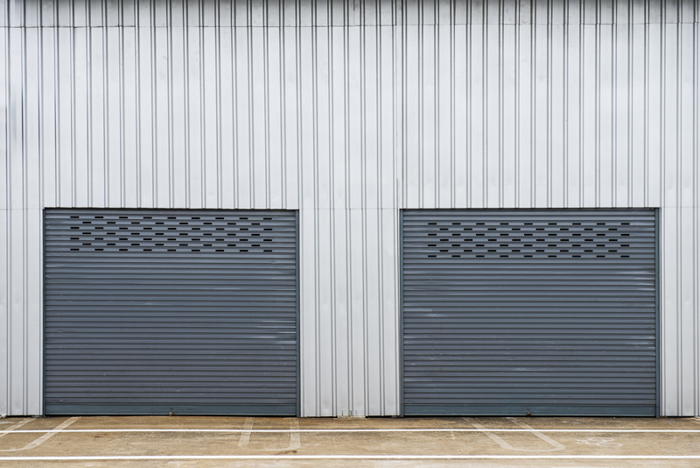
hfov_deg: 30.5
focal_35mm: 66
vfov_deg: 20.6
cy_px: 234
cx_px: 350
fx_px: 1284
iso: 200
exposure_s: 1/800
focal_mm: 66
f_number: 6.3
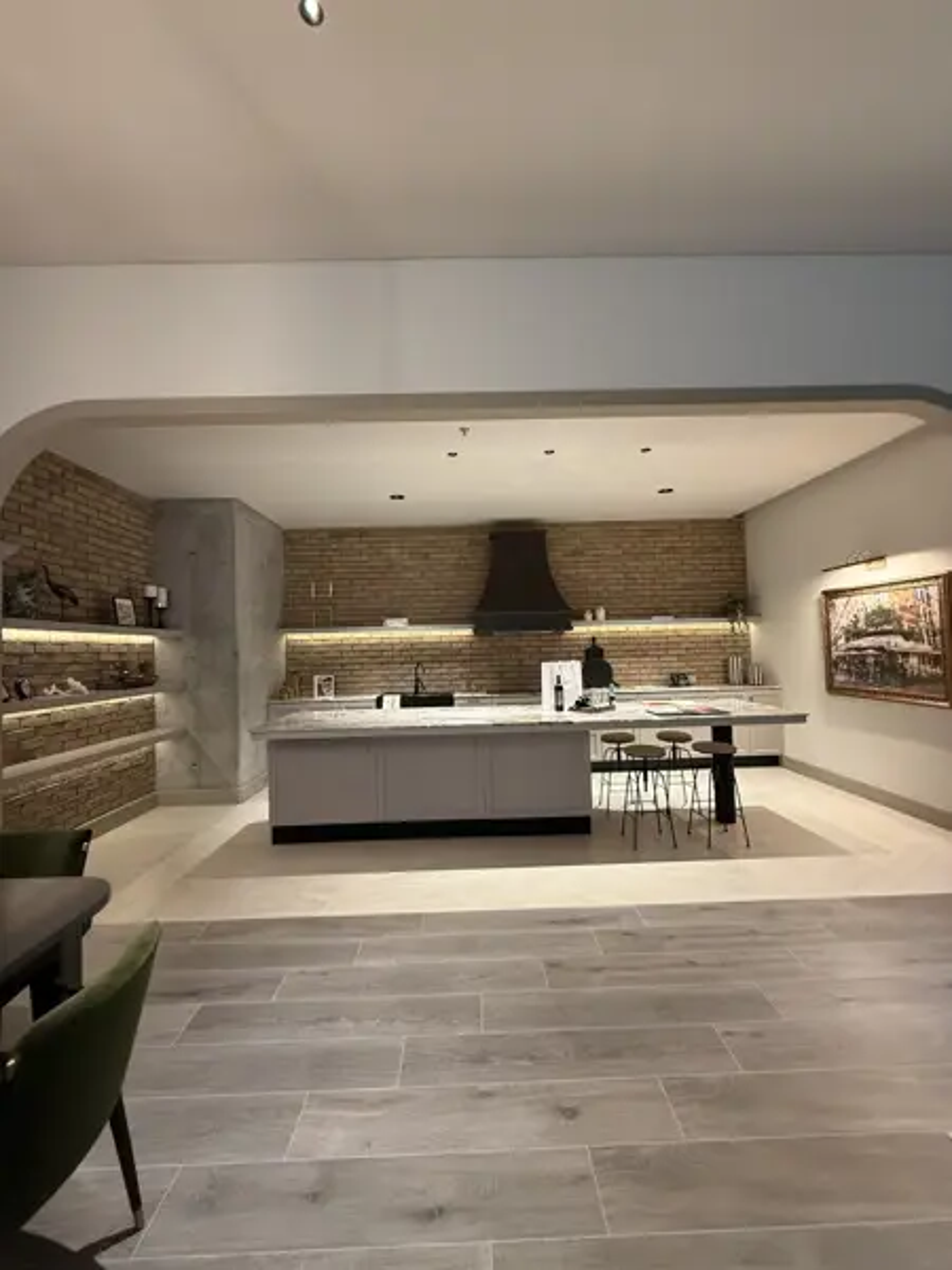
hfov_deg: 85.7
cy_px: 635
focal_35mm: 14
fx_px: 513
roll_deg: +1.4
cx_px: 476
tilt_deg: +0.7
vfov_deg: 102.1
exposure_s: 1/60
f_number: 2.2
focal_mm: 2.22
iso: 400
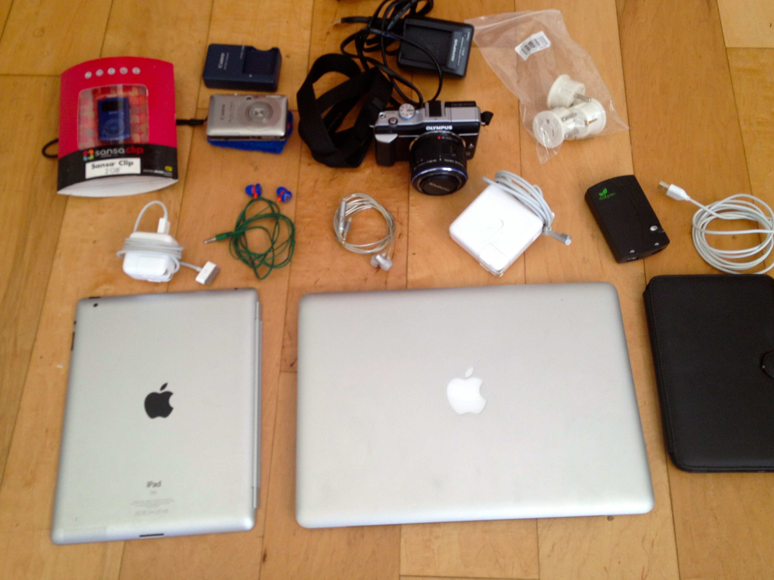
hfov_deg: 51.4
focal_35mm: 36
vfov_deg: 39.7
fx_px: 805
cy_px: 284
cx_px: 393
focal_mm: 4.28
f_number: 2.4
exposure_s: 1/30
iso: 64
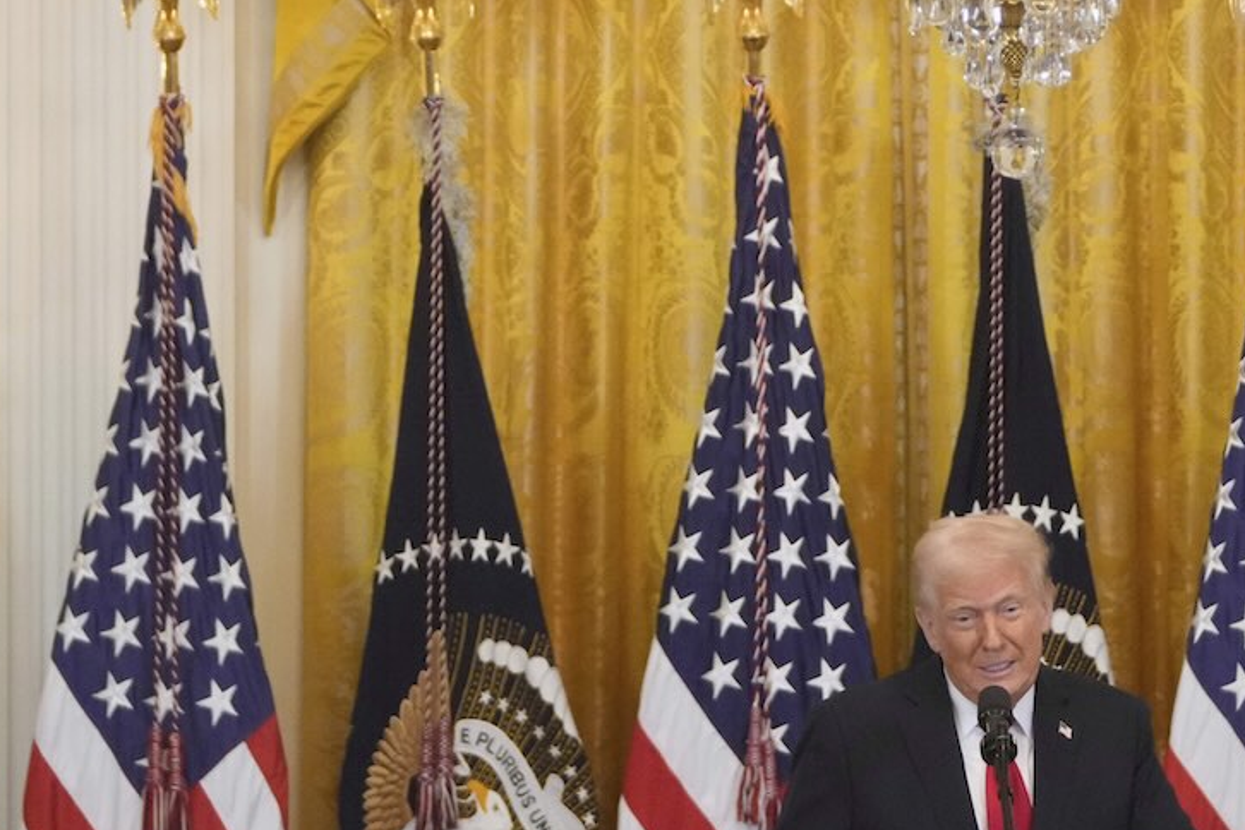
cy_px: -57
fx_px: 11619
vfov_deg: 4.1
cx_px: 797
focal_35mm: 336
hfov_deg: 6.1
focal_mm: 127
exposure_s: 1/400
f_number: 2.8
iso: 6400
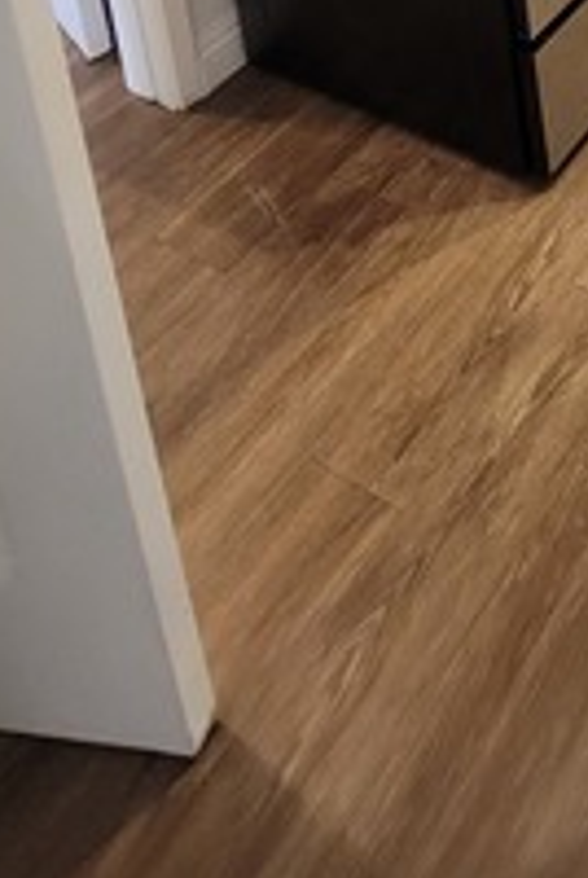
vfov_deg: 25.7
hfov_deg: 24.0
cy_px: -555
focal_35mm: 45
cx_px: 869
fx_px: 1099
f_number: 2.2
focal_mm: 2.2
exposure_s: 1/60
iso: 320
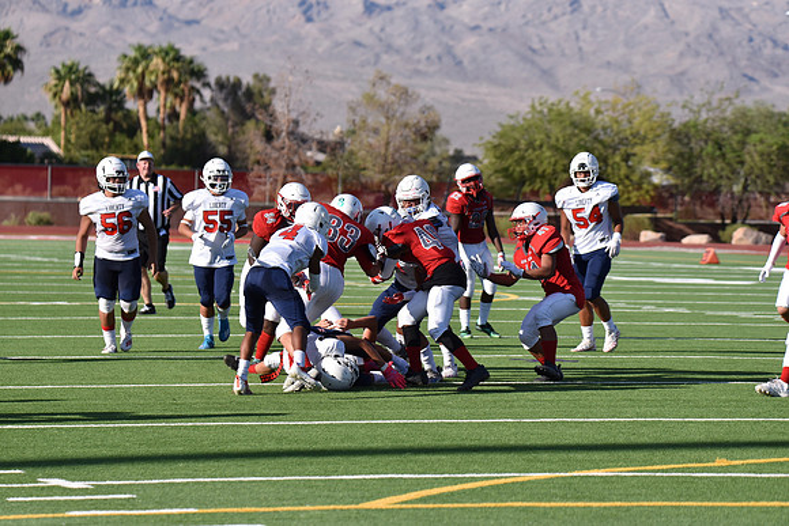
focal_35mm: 190
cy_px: 263
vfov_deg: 7.2
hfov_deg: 10.8
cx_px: 394
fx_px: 4165
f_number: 5.6
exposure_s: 1/4000
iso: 640
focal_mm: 190
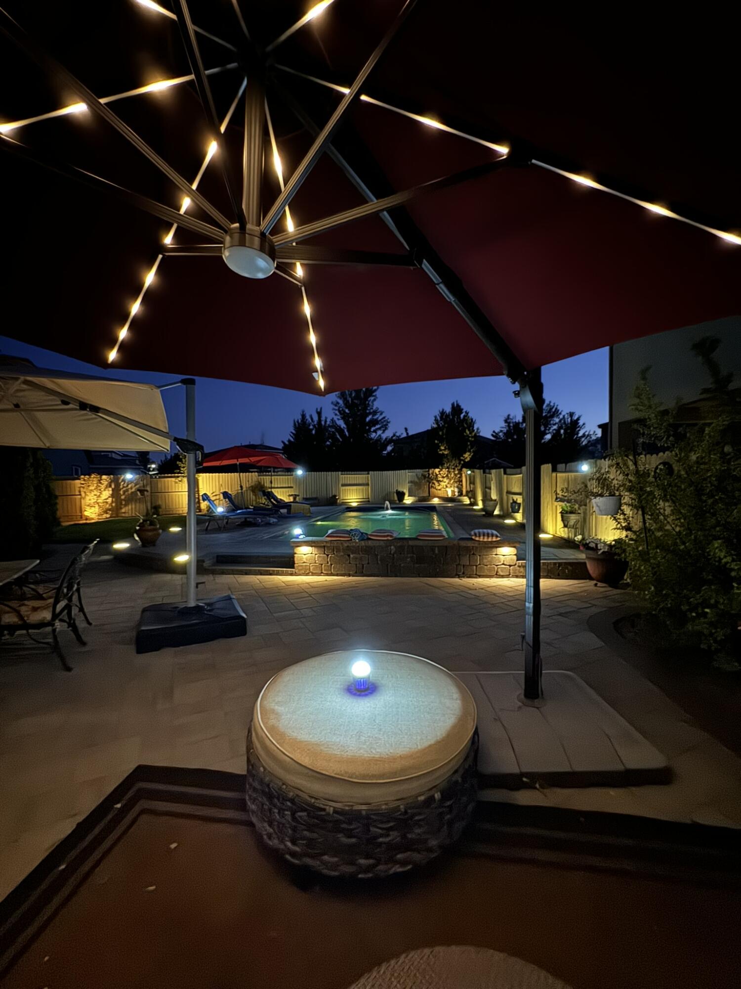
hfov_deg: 85.7
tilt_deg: -1.6
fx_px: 400
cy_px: 494
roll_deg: +1.2
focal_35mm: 14
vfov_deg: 102.1
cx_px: 370
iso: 2000
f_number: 2.2
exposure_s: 1/9
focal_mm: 2.22
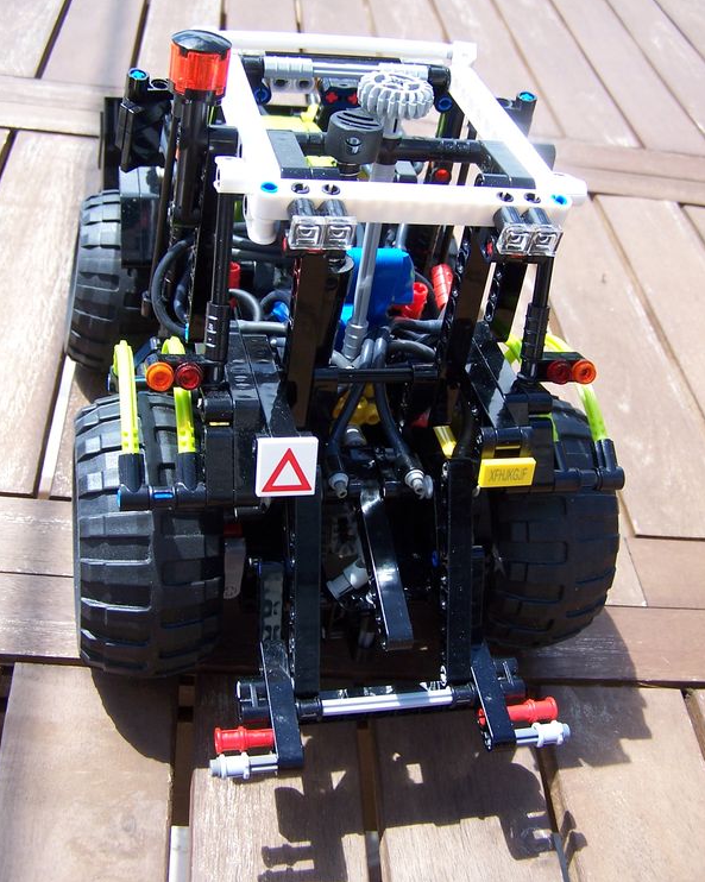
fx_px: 1044
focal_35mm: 40
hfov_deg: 37.3
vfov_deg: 45.8
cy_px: 429
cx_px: 352
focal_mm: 6.3
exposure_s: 1/350
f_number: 2.8
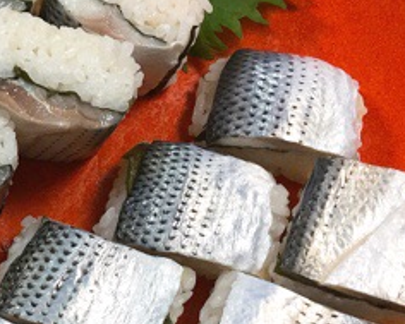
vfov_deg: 18.6
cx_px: -15
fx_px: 983
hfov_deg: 22.3
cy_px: 242
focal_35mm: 82
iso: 64
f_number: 2.4
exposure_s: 1/30
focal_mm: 3.3
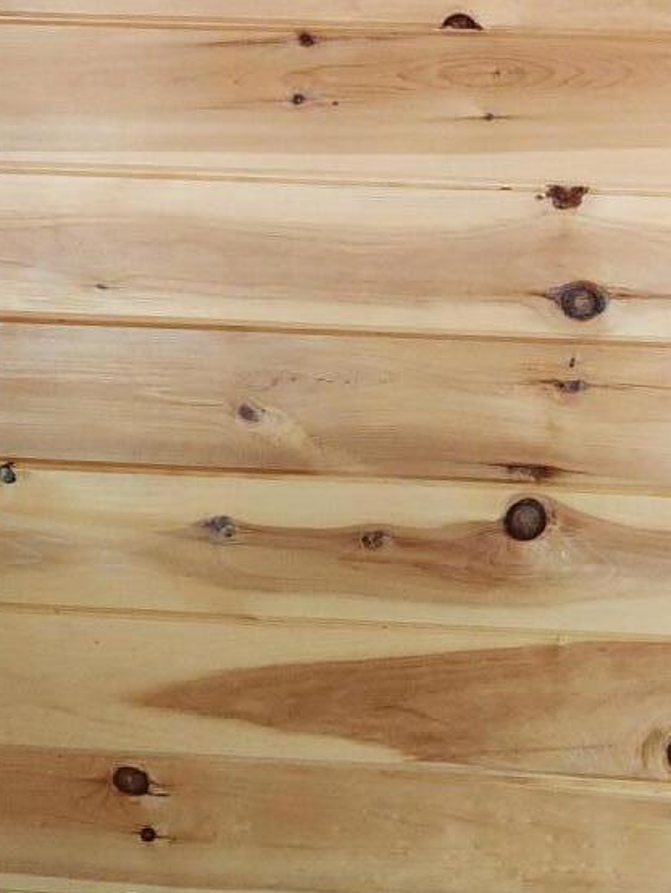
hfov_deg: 15.7
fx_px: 2144
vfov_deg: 23.5
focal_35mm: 83
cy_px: 577
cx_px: 1136
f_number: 1.8
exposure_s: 1/120
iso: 320
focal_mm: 5.4
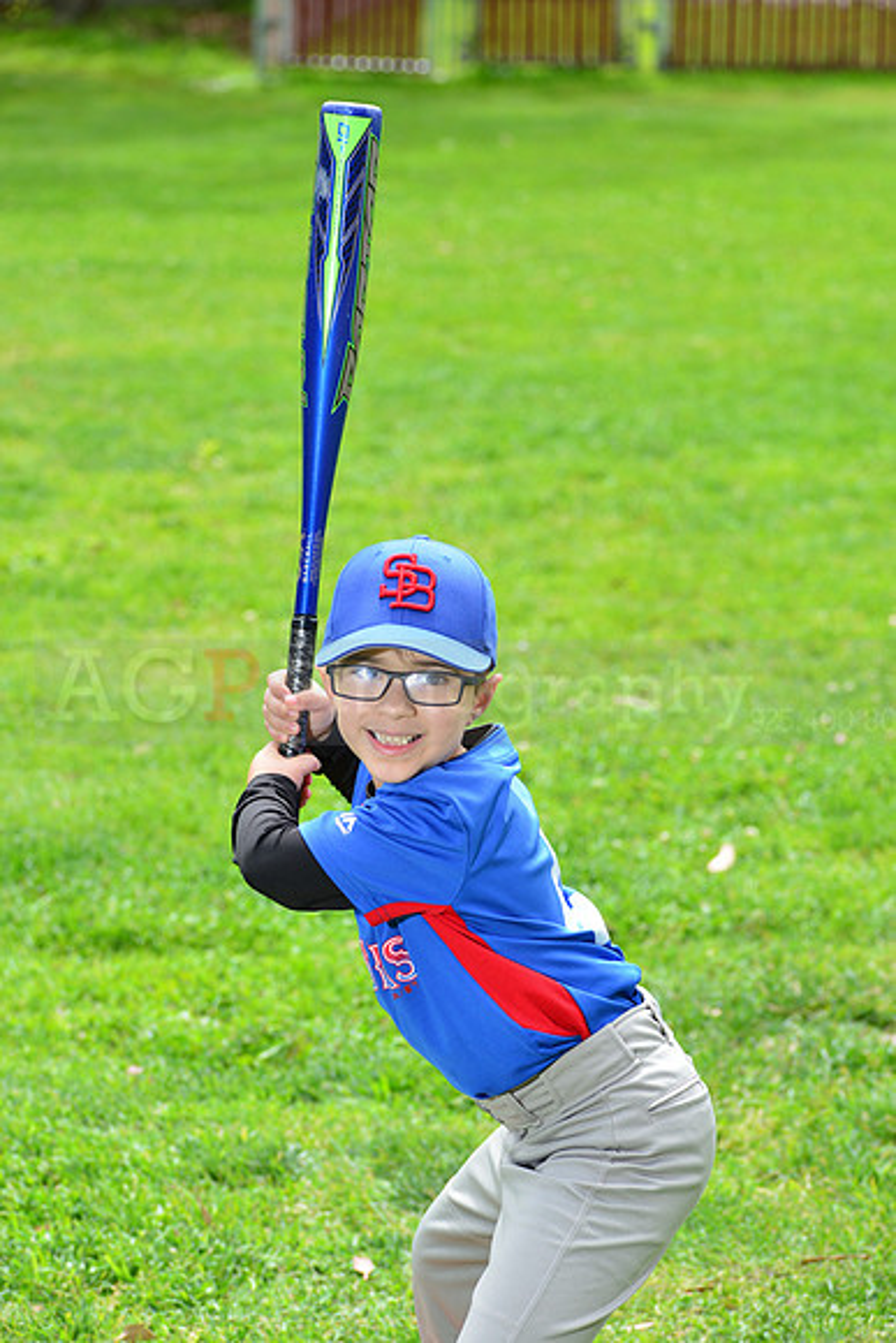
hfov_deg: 11.0
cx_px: 448
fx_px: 4664
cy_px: 672
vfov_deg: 16.4
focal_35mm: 125
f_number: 8
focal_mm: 125
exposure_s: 1/200
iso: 200
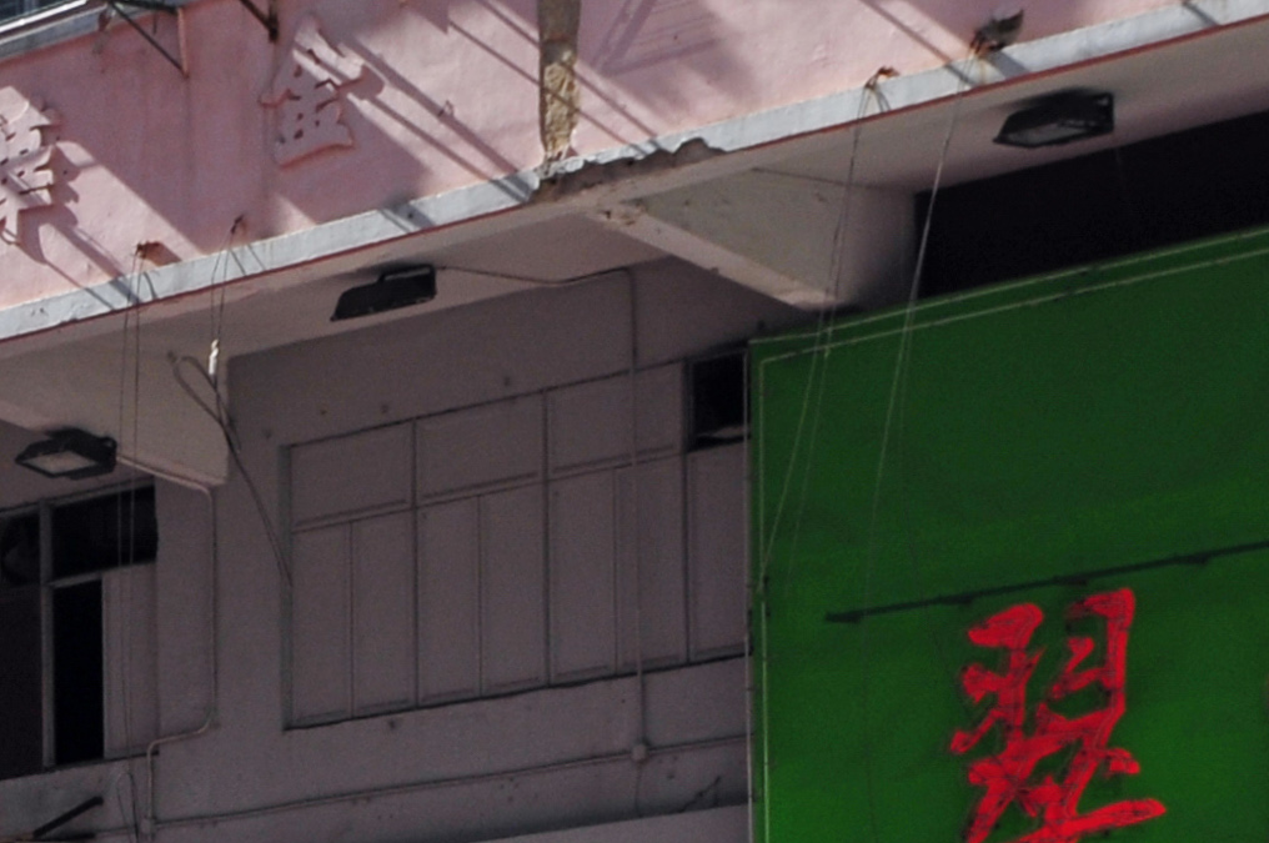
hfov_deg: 13.0
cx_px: -440
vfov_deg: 8.5
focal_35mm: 152
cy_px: 1718
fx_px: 5352
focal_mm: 24
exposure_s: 1/200
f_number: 7.1
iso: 200
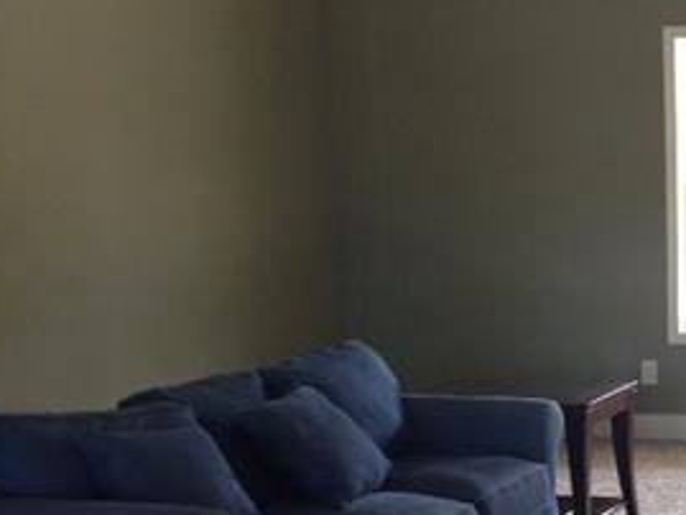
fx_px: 1943
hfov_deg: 18.6
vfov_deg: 15.1
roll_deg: -0.1
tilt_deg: -5.0
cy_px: 347
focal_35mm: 98
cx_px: 903
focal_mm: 4.12
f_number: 2.4
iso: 50
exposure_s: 1/20
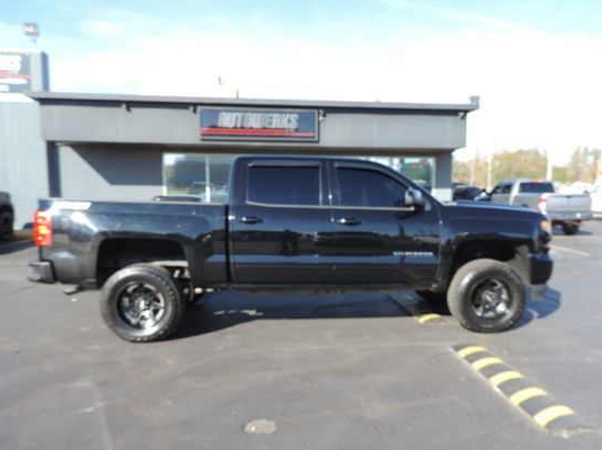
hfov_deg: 63.3
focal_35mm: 28
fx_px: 487
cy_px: 258
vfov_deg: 49.5
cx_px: 336
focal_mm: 4.3
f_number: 3
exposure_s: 1/400
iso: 80
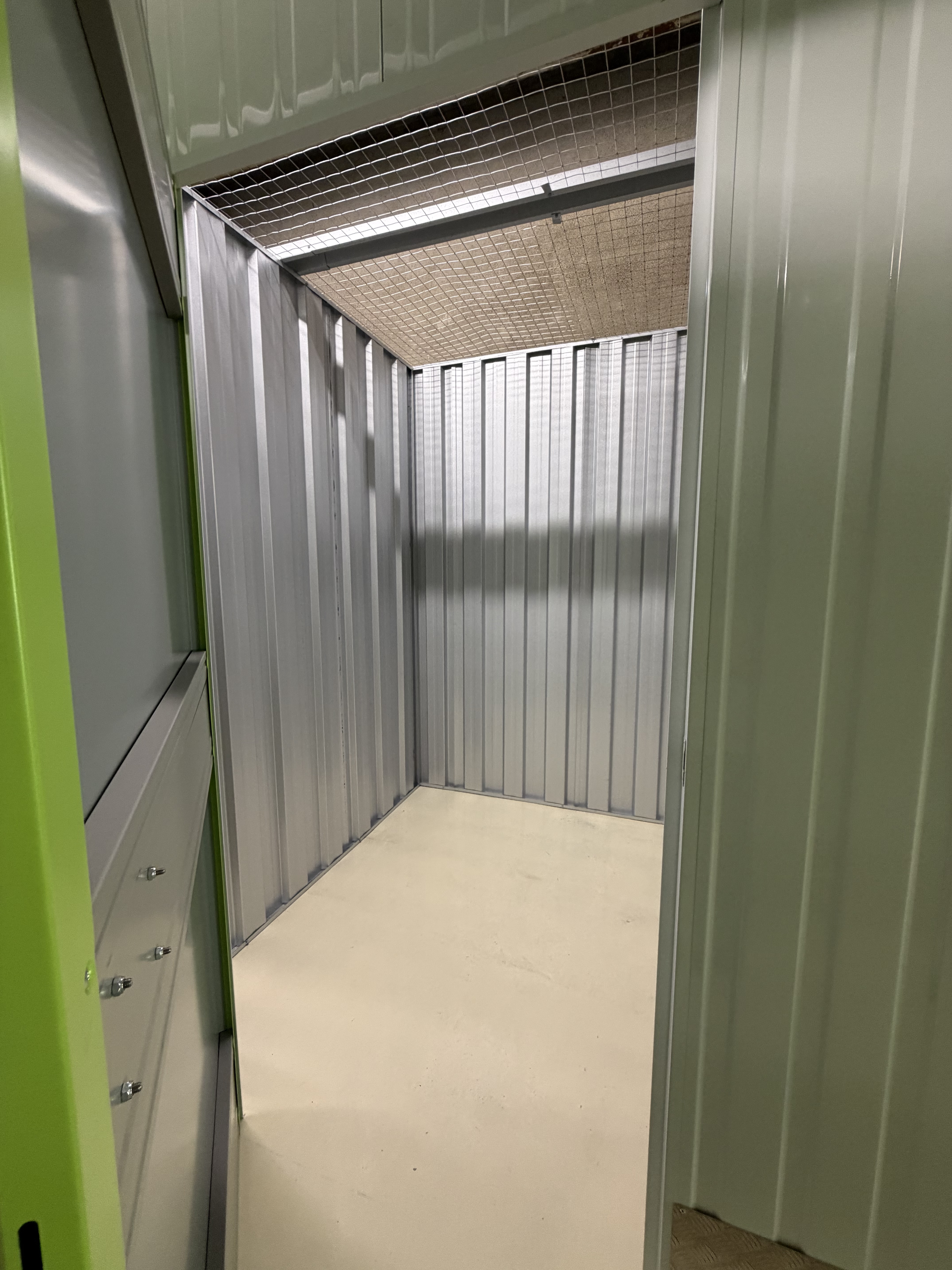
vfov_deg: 102.1
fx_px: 513
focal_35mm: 14
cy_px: 635
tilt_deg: -6.9
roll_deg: +0.0
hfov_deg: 85.7
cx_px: 476
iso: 250
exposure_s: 1/50
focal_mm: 2.22
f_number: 2.2
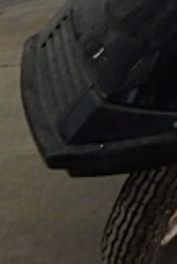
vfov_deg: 20.4
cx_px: 417
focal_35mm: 90
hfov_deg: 12.3
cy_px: -89
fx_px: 661
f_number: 3.5
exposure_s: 1/30
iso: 200
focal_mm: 3.7
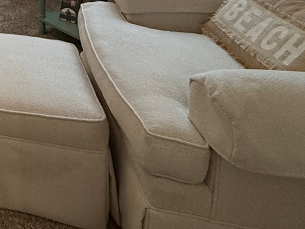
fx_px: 458
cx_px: -165
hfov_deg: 25.9
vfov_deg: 22.0
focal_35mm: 52
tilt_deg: -5.2
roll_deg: +2.4
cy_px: -137
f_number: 2.2
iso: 250
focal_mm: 2.22
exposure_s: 1/120
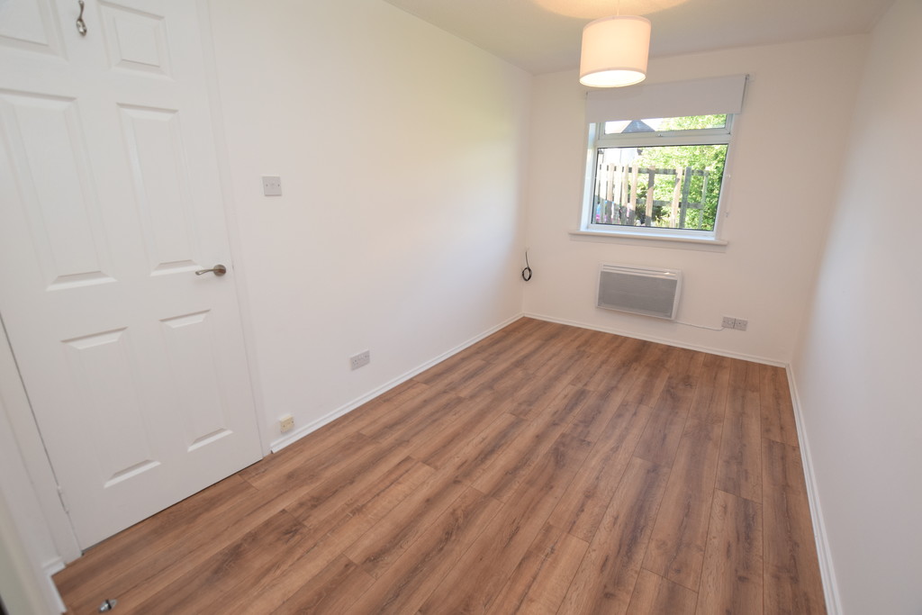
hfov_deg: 100.4
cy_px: 308
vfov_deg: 77.3
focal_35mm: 15
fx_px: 384
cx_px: 461
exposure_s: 1/125
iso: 720
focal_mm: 10
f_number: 5.6
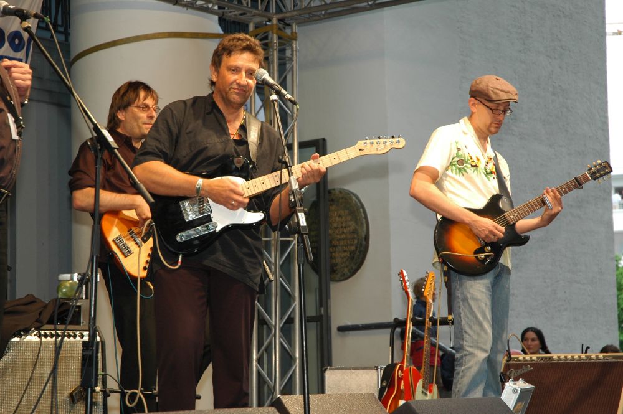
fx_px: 1452
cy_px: 207
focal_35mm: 84
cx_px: 312
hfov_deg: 24.2
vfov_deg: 16.2
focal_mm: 56
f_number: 5
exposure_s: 1/100
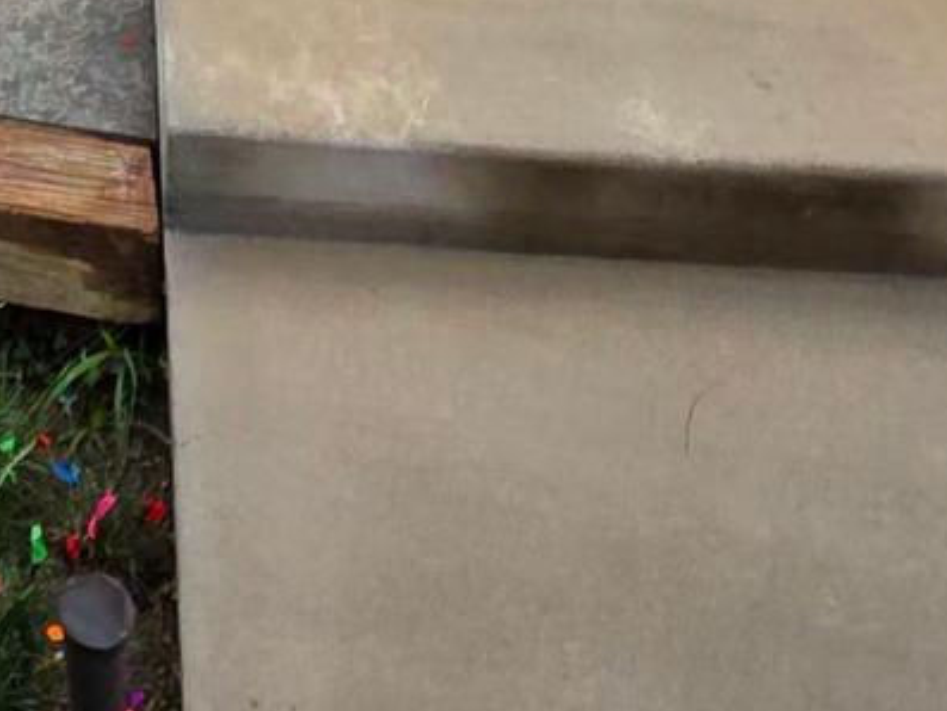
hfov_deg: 27.0
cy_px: -1007
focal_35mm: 67
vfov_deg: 14.4
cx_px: -48
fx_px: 1833
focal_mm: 2.2
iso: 40
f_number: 1.9
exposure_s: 1/1000
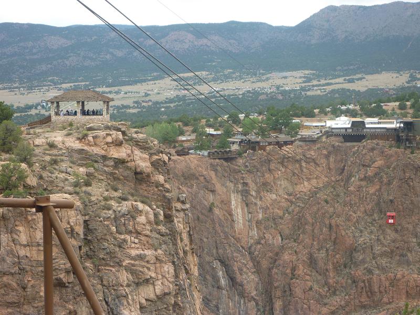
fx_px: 1189
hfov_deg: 20.0
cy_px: 158
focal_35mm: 98
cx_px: 210
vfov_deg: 15.1
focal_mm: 17.4
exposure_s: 1/80
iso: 125
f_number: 5.7
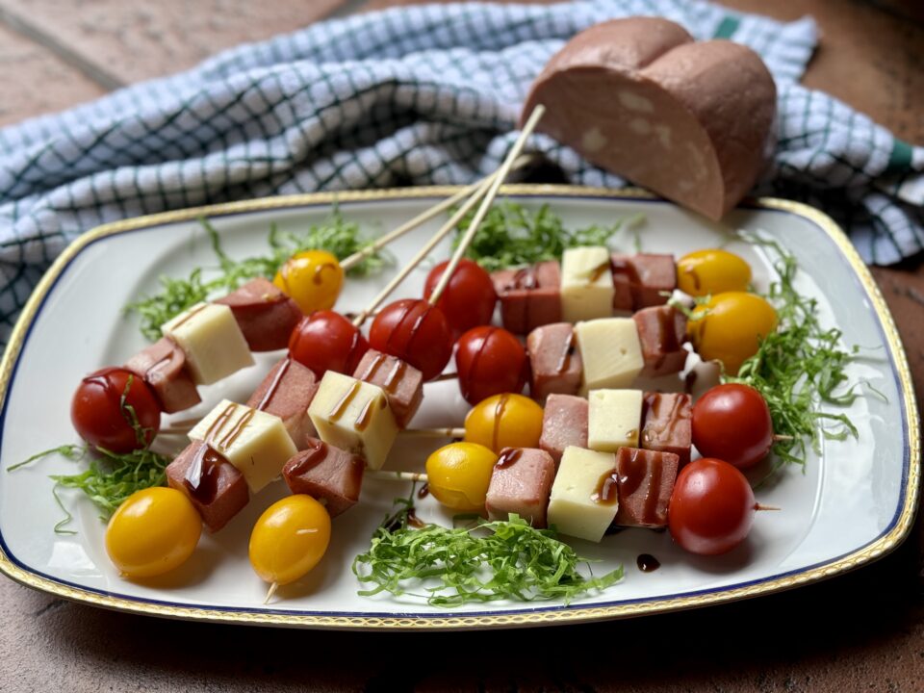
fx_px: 1281
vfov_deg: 30.3
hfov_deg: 39.7
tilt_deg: -48.8
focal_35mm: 48
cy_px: 346
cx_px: 462
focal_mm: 6.76
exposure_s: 1/121
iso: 50
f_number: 1.78
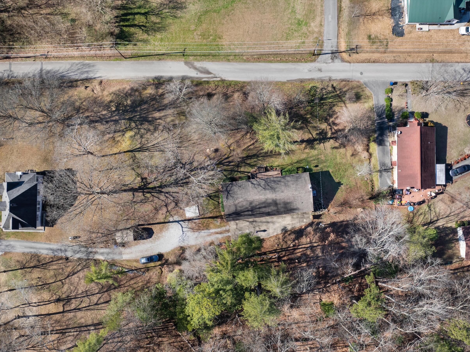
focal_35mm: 30
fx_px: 407
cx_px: 246
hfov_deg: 60.0
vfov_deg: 46.7
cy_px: 182
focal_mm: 12.29
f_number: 2.8
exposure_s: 1/160
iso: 100
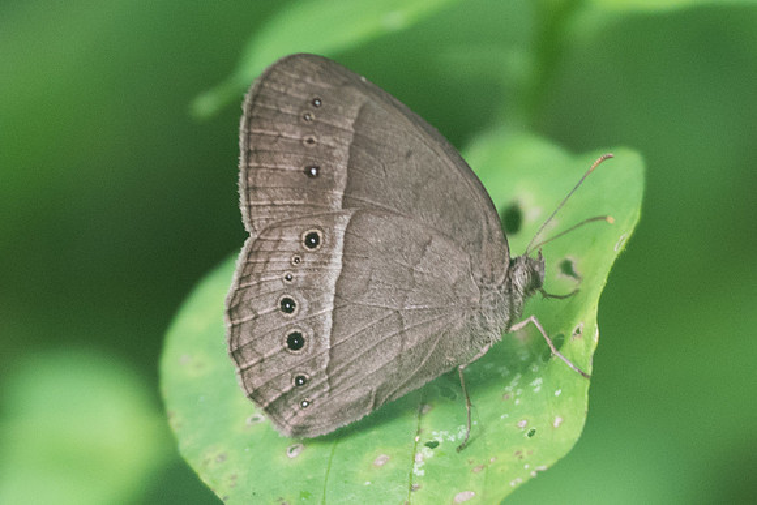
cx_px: 454
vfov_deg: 2.1
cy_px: 289
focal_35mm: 654
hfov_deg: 3.2
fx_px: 13763
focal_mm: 150
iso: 800
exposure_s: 1/400
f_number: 3.3
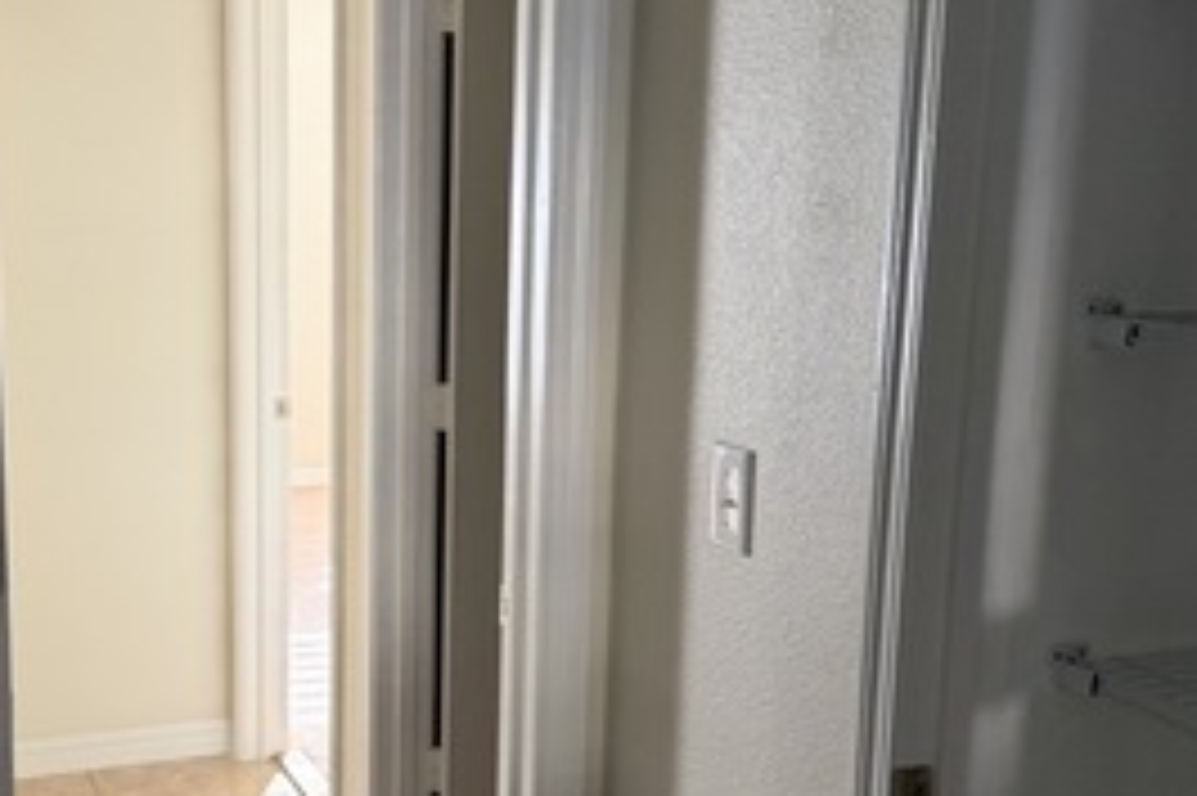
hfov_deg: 41.6
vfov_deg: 28.6
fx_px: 1562
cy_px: 472
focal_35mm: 47
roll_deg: -1.2
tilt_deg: -12.2
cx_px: 443
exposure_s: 1/60
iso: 250
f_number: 1.78
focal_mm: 6.76
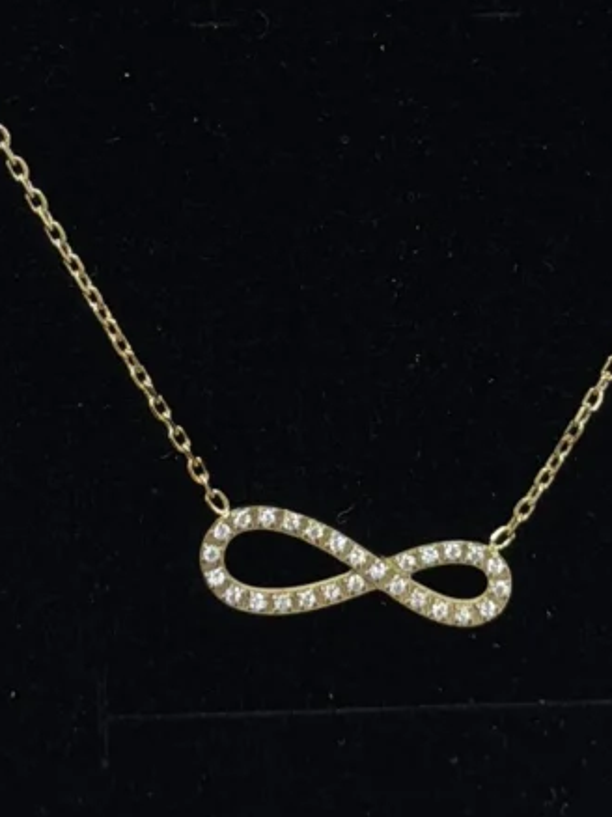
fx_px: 2761
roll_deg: -0.3
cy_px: 331
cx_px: 356
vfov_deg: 16.8
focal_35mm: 117
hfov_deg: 12.6
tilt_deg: -35.5
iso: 80
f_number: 1.78
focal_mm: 6.76
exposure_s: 1/373
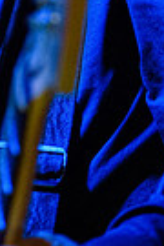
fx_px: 1961
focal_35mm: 287
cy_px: -38
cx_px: 7
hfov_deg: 4.8
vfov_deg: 7.1
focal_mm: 86
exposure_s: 1/200
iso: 3200
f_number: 3.2
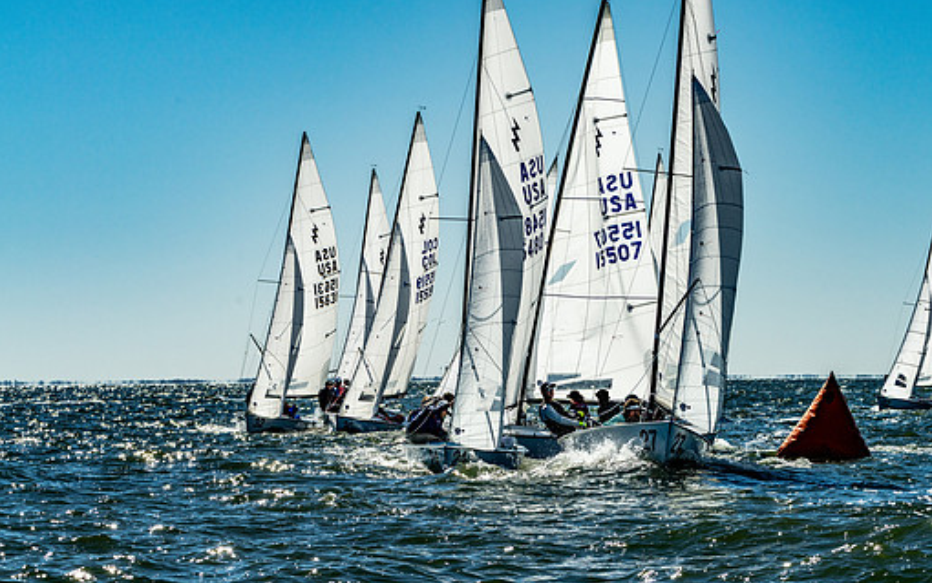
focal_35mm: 161
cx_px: 512
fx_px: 4090
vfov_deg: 8.2
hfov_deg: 13.0
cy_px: 246
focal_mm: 139
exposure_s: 1/2000
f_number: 11
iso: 400
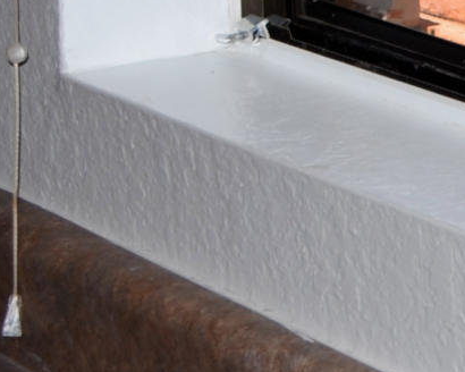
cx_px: 1317
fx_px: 3110
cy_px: -258
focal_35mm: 226
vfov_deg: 6.7
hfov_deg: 7.6
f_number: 7.1
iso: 100
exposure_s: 1/200
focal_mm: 22
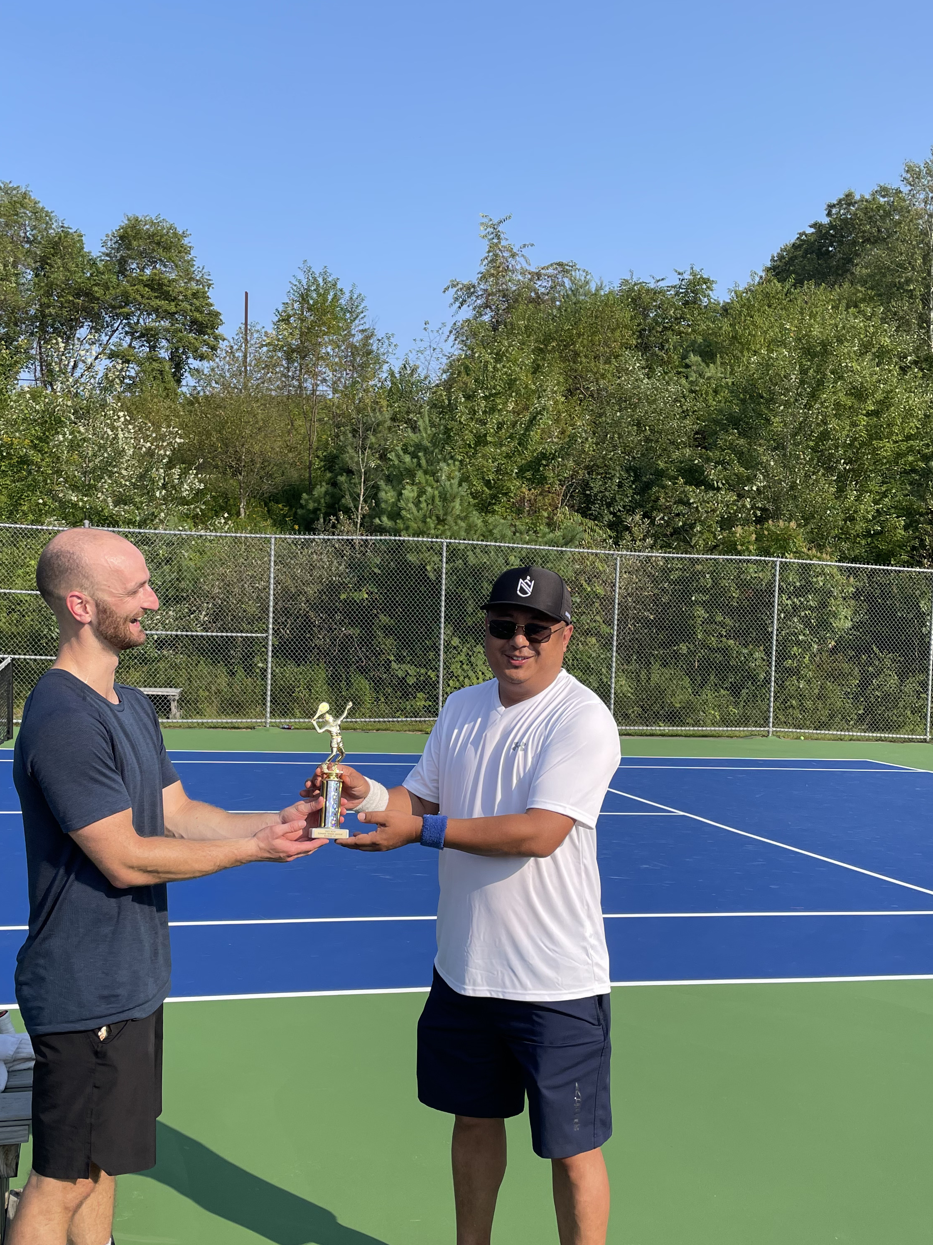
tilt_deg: -2.5
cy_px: 721
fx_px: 1258
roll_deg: -1.4
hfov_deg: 40.6
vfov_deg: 52.4
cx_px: 384
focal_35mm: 35
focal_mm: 4.2
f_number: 1.6
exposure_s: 1/1887
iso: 32
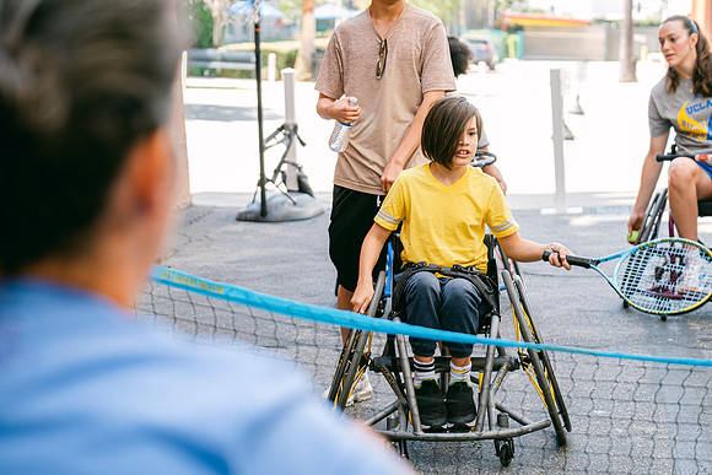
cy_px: 238
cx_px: 356
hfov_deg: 24.2
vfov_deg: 16.3
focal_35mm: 84
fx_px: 1662
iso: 160
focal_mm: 56.3
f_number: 2.8
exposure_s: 1/170
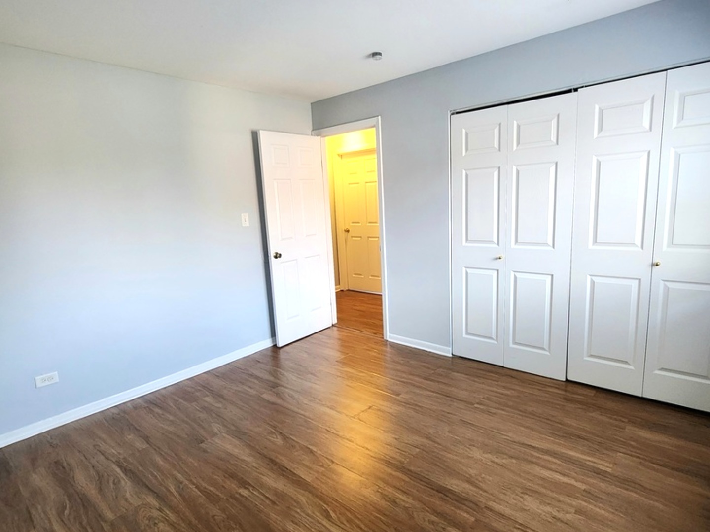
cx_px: 355
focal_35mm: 13
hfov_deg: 106.2
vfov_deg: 89.9
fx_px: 267
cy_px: 266
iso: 320
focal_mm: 2.2
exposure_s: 1/60.2
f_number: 2.2
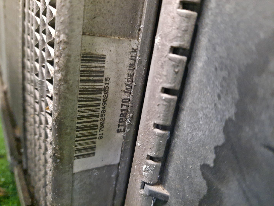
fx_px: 198
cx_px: 137
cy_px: 103
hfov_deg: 69.4
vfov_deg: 54.9
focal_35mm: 25
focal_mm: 4.6
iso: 579
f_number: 2
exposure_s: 1/25
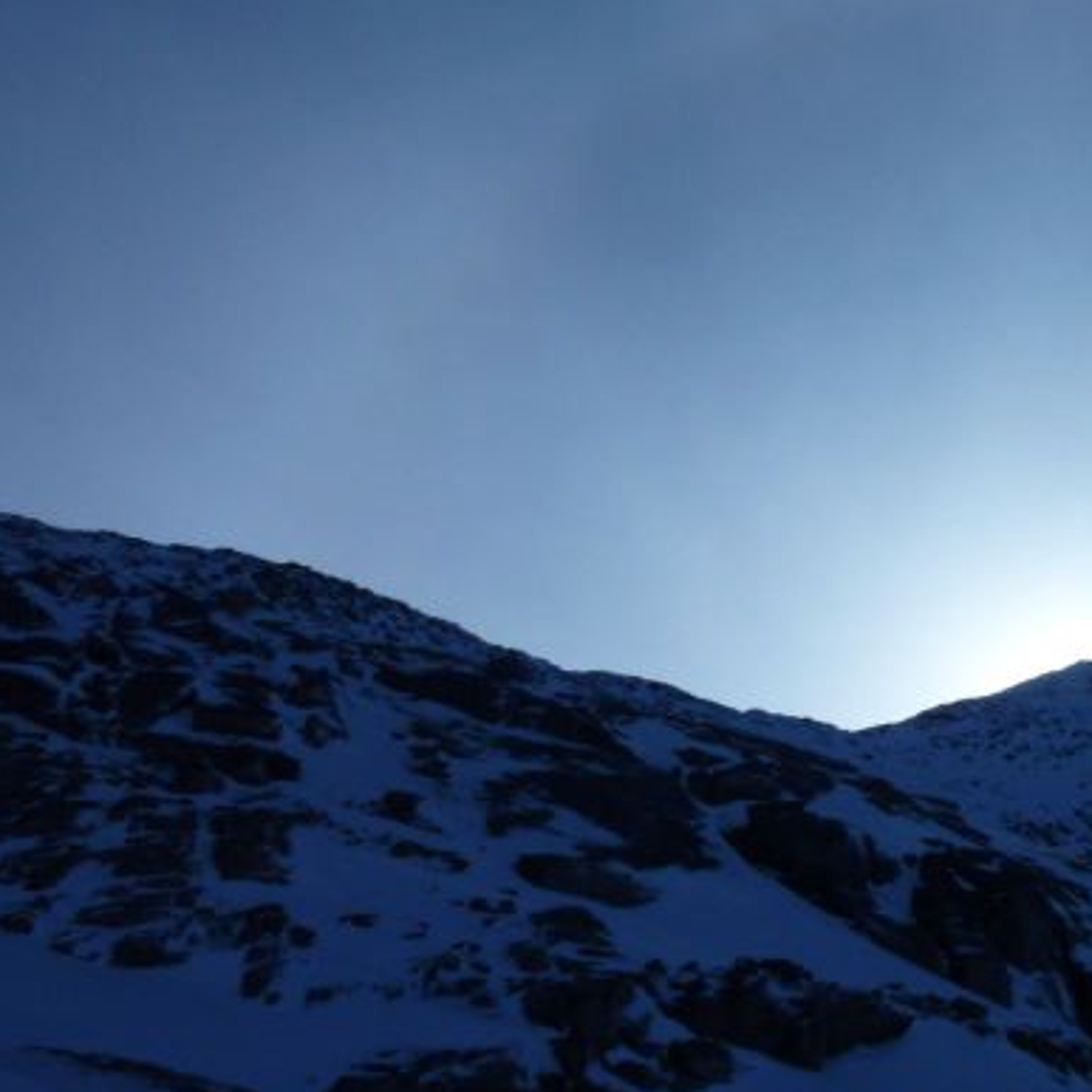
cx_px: 1120
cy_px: 337
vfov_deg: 30.8
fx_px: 1963
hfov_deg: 28.9
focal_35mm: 55
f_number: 6.3
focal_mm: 5
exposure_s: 1/1600
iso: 80
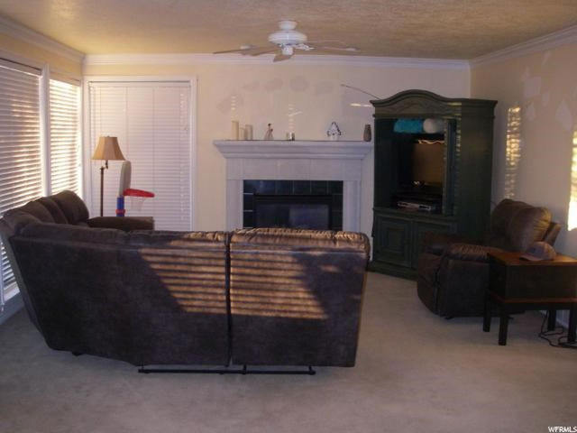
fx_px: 633
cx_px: 288
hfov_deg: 49.0
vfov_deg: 37.7
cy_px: 216
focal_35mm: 38
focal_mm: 6.3
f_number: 3.3
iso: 320
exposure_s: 1/40
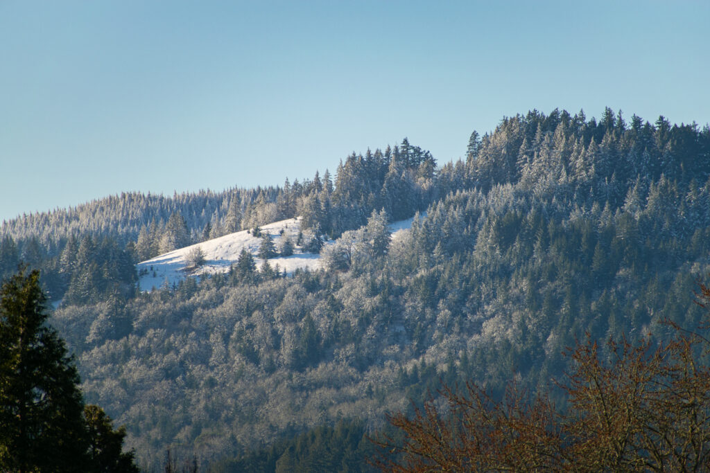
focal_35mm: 450
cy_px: 236
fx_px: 8876
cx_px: 355
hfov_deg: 4.6
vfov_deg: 3.1
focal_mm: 300
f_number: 6.3
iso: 100
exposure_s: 1/400
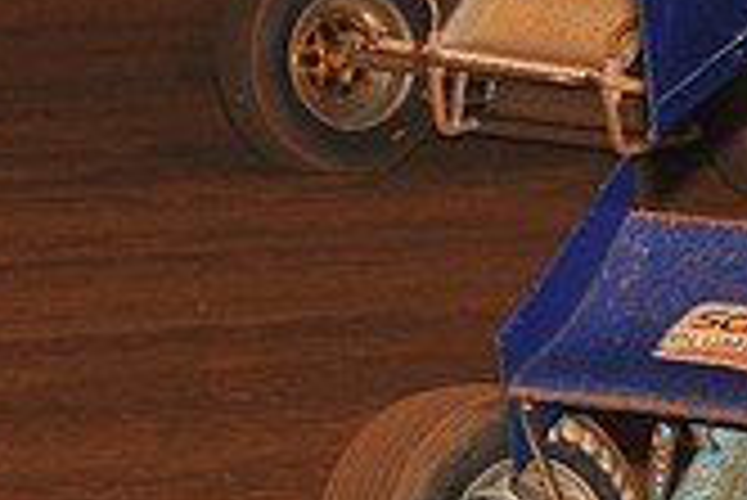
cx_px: 958
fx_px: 6230
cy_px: 47
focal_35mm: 300
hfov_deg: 6.8
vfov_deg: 4.6
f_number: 6.3
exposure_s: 1/320
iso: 1000
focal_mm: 86
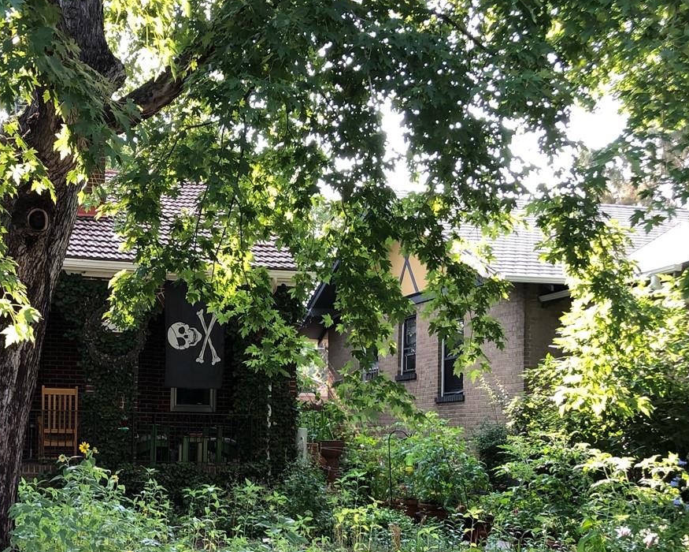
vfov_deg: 29.8
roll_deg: -0.1
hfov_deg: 36.5
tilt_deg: +2.5
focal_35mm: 50
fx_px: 1020
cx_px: 177
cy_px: 405
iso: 40
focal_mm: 3.99
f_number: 1.8
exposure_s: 1/120
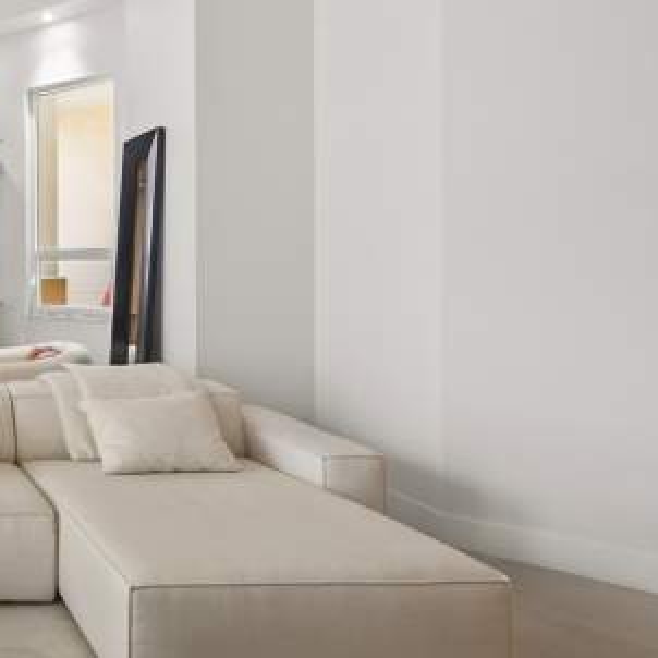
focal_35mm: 27
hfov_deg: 41.5
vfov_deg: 59.1
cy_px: 338
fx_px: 581
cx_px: -122
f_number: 8
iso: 400
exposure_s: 1/3
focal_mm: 12
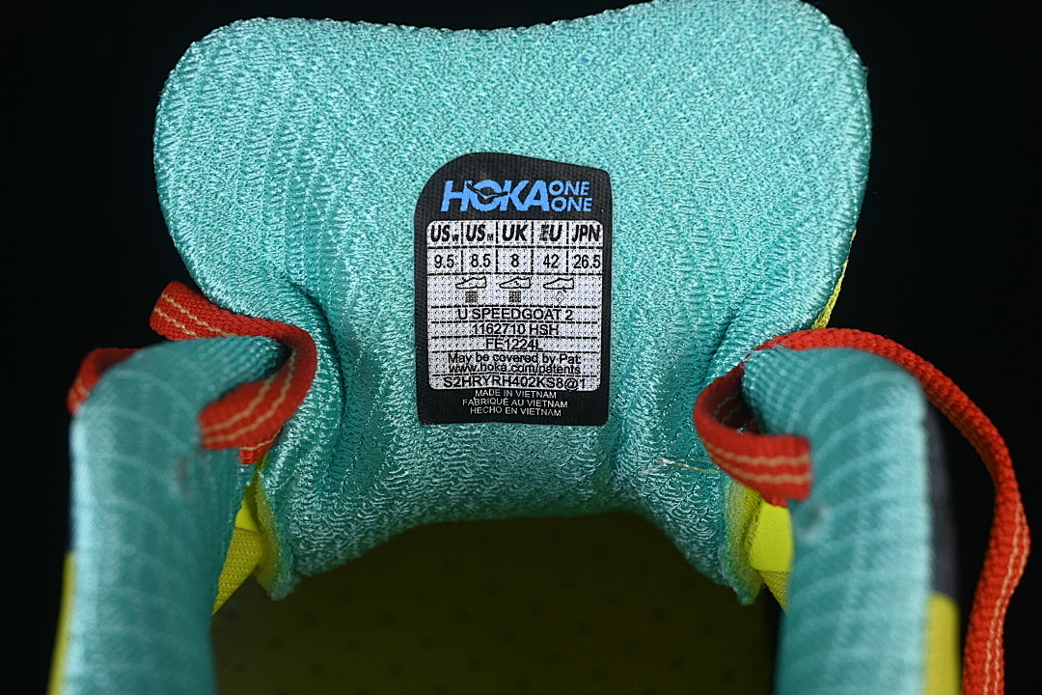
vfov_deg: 18.2
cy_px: 348
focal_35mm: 75
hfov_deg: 27.0
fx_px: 2171
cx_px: 521
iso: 160
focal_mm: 50
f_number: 8
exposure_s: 1/80
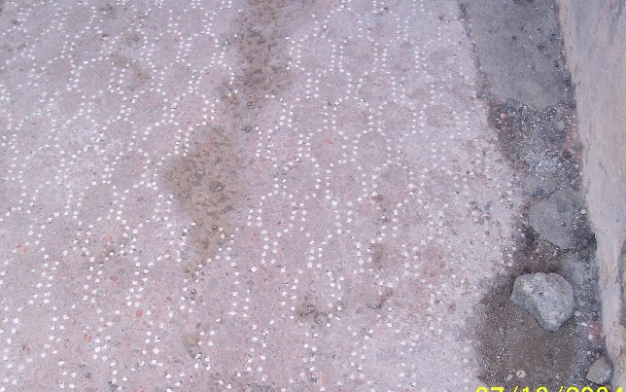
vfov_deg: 25.8
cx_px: 275
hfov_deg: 40.2
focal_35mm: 50
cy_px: 180
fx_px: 853
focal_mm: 8
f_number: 2.8
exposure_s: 1/125
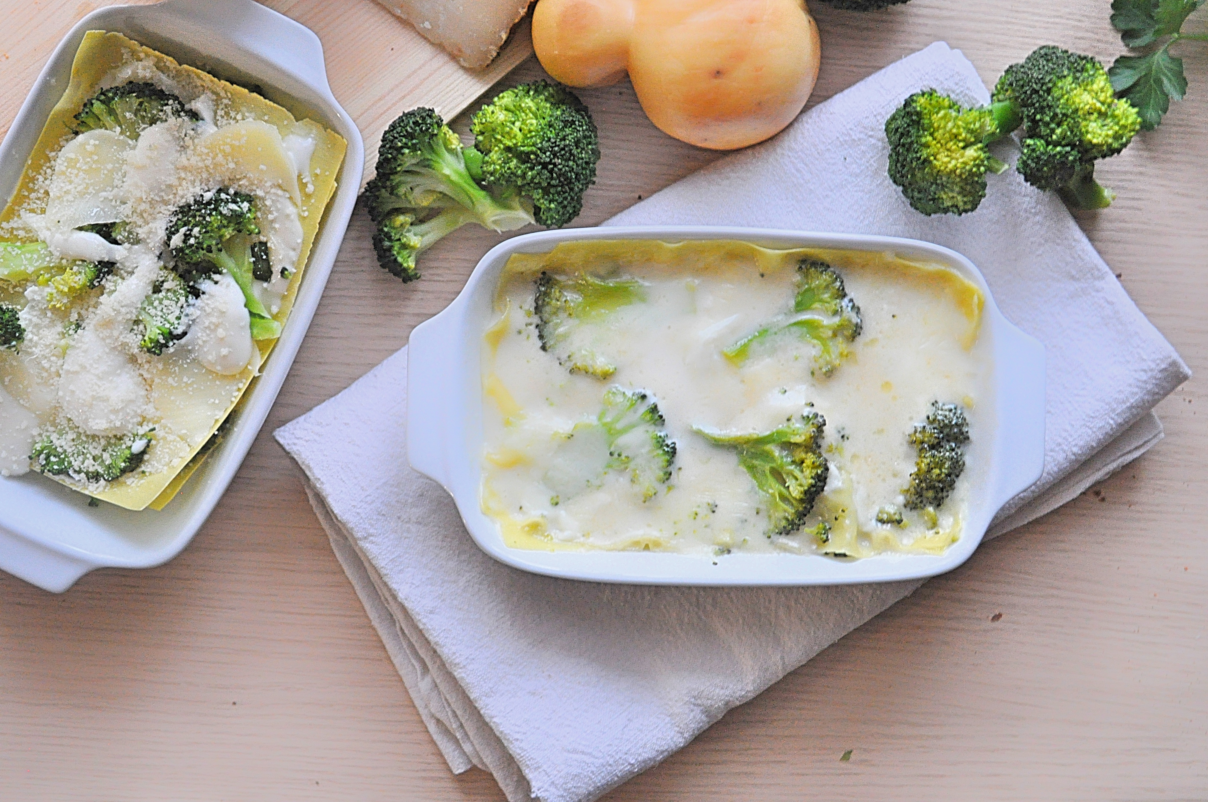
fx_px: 1810
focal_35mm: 54
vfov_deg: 25.0
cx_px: 604
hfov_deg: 36.9
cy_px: 401
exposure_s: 1/20
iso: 1600
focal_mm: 36
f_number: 5
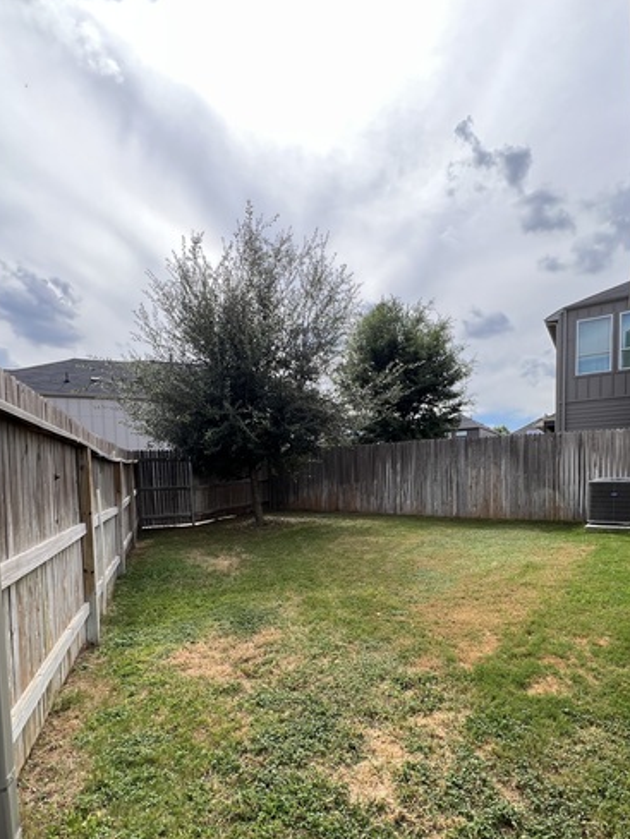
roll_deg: +1.7
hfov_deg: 74.7
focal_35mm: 17
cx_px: 335
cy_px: 513
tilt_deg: -4.1
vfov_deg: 89.6
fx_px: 412
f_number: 1.8
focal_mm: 1.57
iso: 32
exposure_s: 1/515
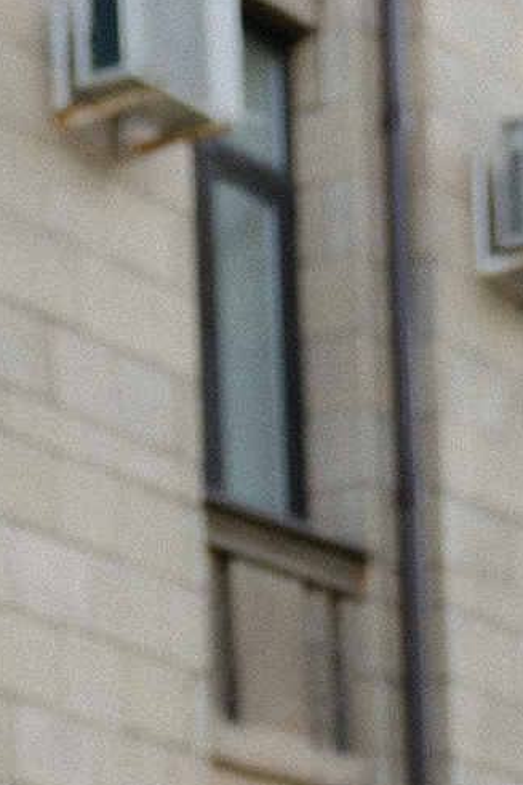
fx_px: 4775
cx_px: 221
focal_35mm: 219
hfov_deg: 6.3
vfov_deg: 8.8
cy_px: 1679
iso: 160
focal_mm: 28
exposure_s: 1/500
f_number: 2.8
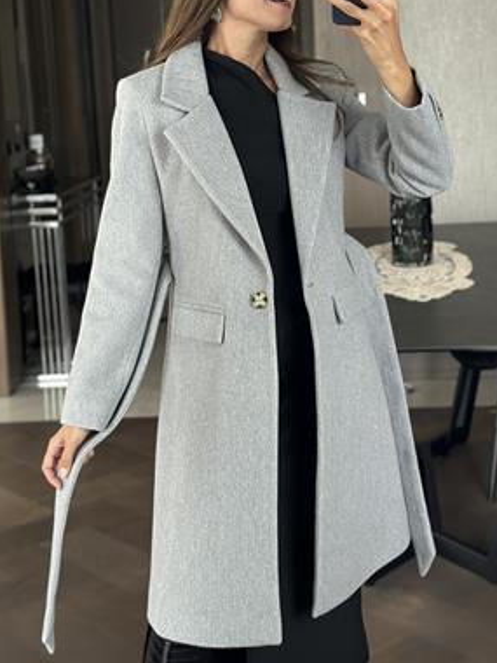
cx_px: 246
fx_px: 1225
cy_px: 269
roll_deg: +3.5
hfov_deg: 22.9
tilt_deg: -19.7
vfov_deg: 30.2
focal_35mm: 64
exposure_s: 1/40
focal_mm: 6.86
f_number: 1.78
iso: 400
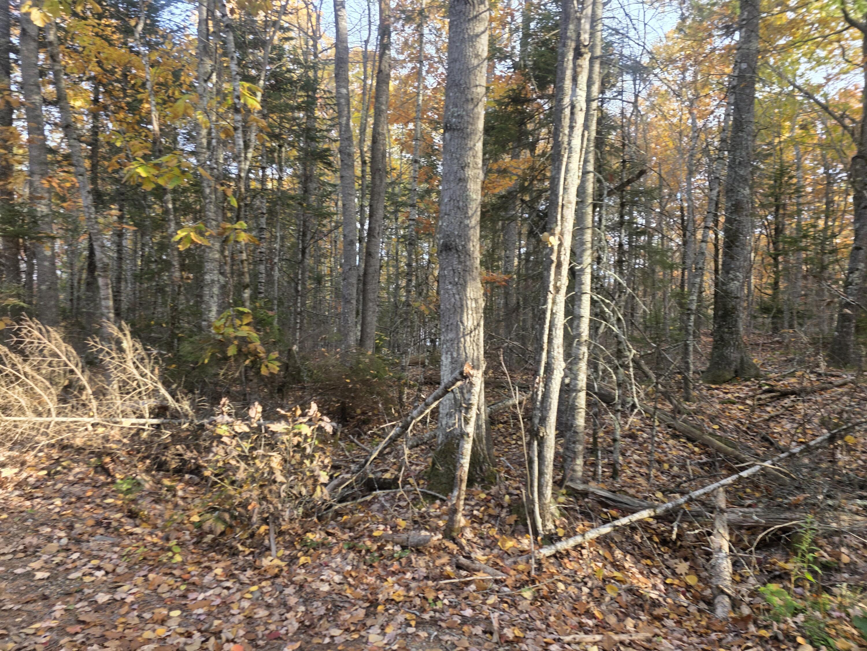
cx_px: 434
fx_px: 576
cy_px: 326
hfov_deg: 73.9
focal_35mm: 23
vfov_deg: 58.9
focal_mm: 6.3
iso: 80
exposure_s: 1/180
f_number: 1.7
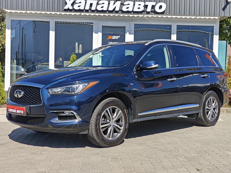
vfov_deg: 30.9
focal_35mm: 47
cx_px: 116
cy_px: 86
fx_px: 314
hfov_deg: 40.4
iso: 64
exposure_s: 1/1697
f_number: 2
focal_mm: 7.08
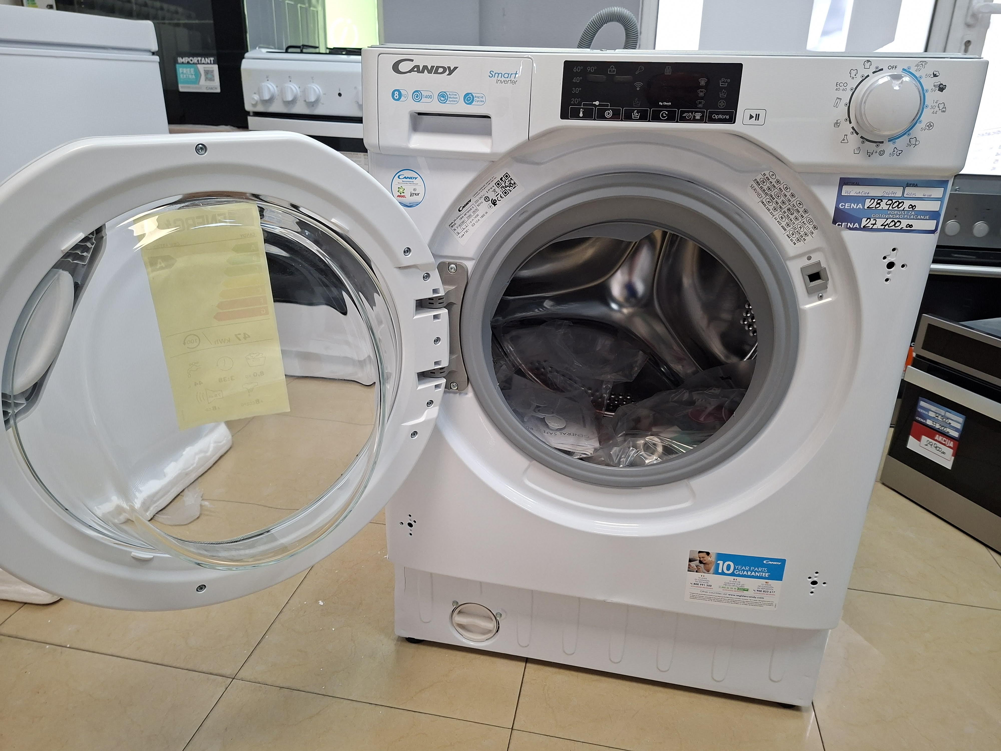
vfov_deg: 58.9
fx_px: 665
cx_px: 500
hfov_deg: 73.9
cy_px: 376
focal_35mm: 23
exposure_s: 1/100
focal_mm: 5.54
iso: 320
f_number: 1.8
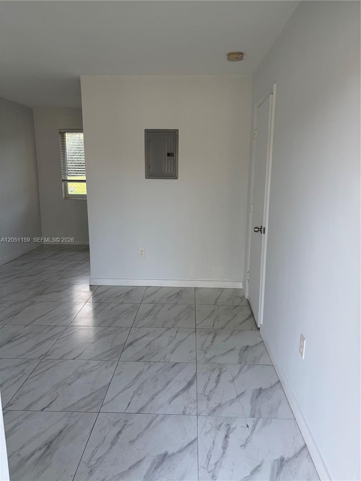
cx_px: 180
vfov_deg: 67.3
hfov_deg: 53.1
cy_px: 240
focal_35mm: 26
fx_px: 362
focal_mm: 5.96
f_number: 1.6
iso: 64
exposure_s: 1/122
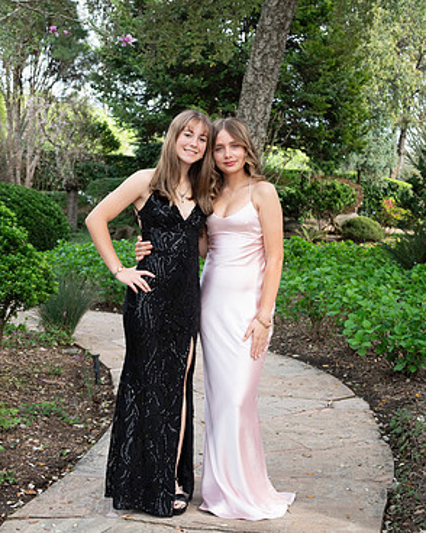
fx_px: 852
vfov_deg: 34.6
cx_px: 216
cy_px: 210
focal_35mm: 54
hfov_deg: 28.1
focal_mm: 47
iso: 1250
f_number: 7.1
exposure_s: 1/640
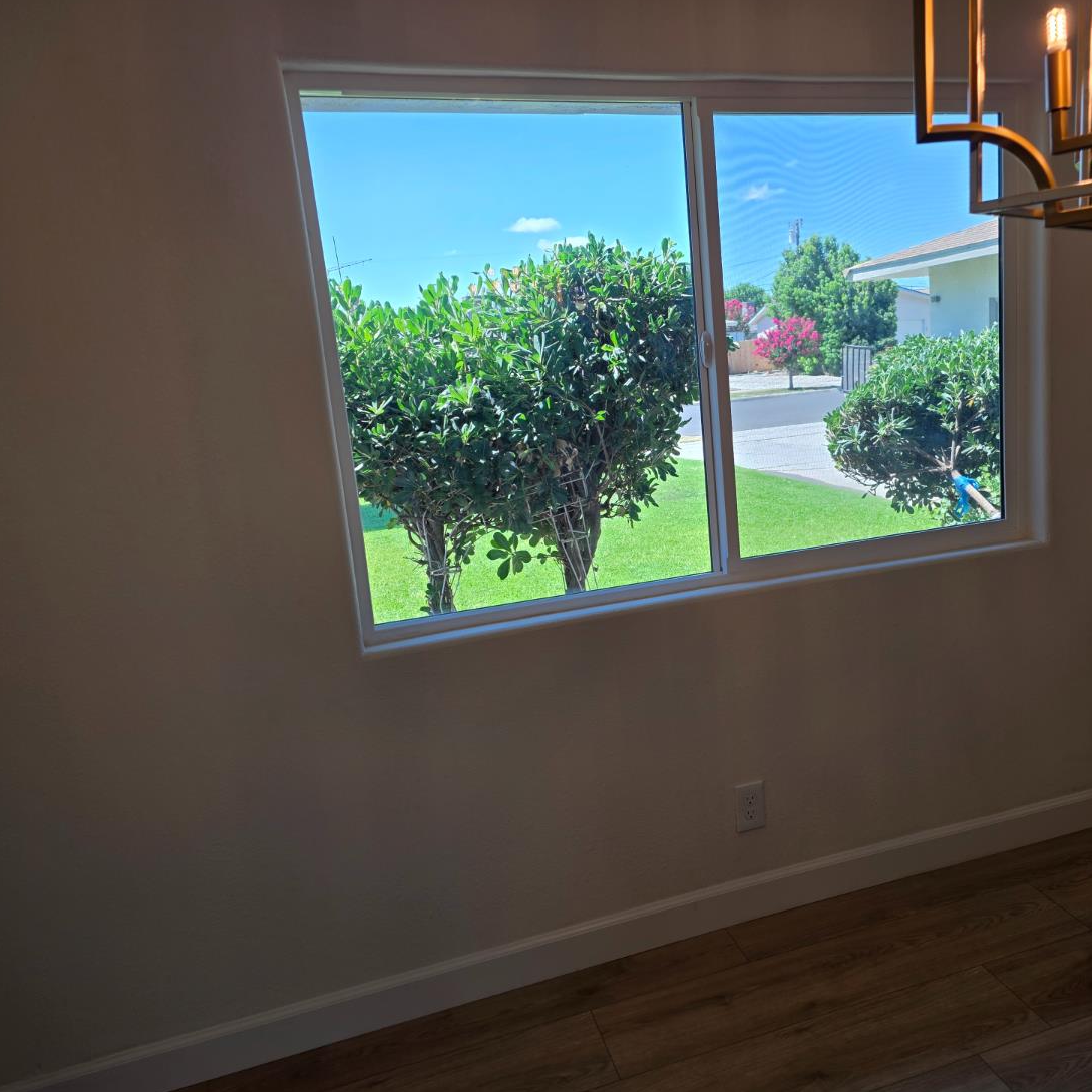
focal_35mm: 28
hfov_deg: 56.6
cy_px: 552
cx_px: 683
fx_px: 999
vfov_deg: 57.3
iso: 12
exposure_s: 1/120
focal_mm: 6.25
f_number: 1.7
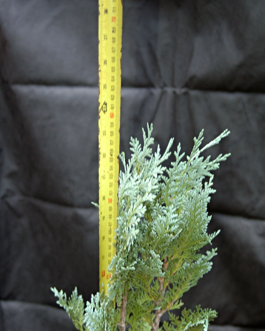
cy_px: 163
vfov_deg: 31.7
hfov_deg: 25.6
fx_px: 584
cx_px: 133
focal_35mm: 60
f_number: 3.8
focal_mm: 35
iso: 400
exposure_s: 1/80
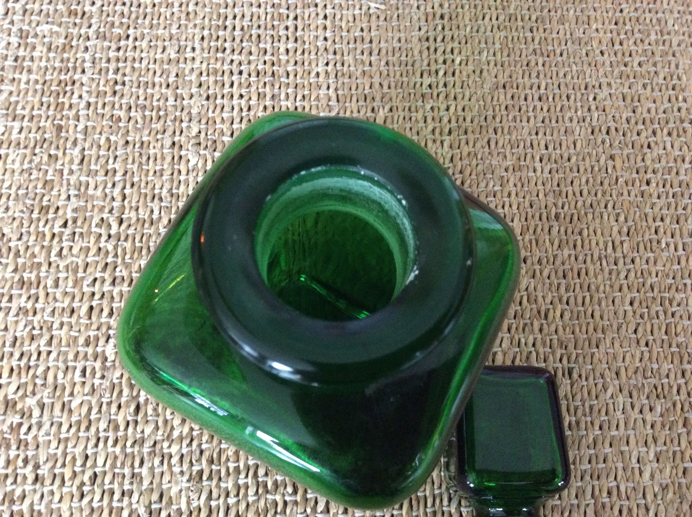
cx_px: 346
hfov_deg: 56.9
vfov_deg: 44.1
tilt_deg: -71.3
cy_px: 258
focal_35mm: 32
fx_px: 639
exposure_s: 1/20
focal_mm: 3.3
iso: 320
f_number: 2.4
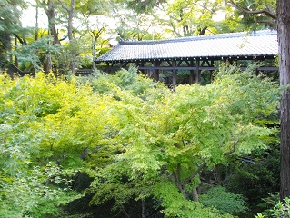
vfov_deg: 36.7
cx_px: 164
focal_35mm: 39
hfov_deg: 47.7
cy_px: 132
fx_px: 327
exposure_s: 1/60
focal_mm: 5.7
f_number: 2.9
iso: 400
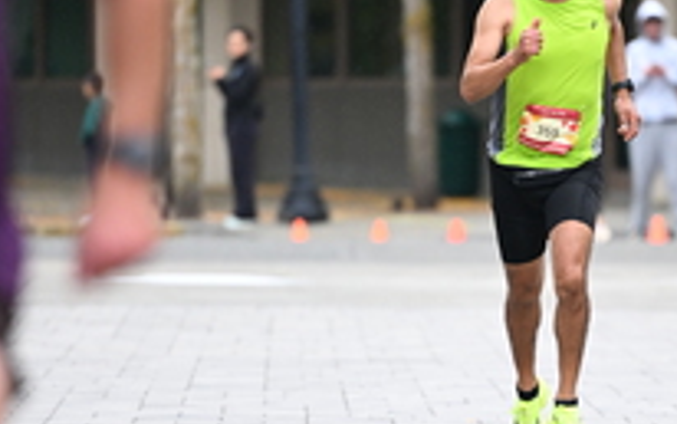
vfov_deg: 2.5
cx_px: 570
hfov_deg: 4.1
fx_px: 9526
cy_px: 339
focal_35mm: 516
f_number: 2.8
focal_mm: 190
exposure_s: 1/1600
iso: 1250
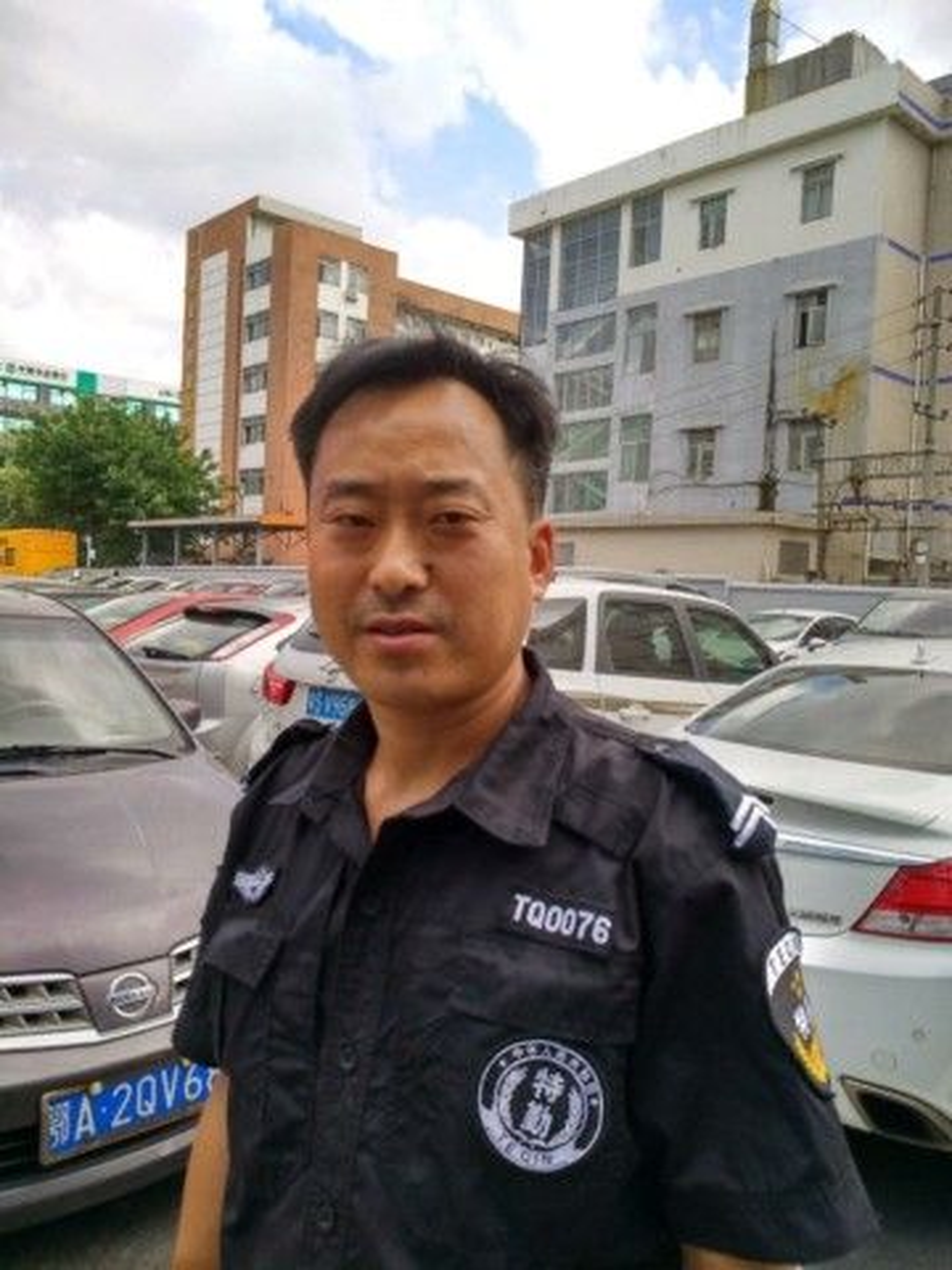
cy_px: 635
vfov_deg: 76.4
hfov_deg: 61.1
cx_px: 476
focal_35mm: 22
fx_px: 807
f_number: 2.2
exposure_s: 1/156
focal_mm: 3.81
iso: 125
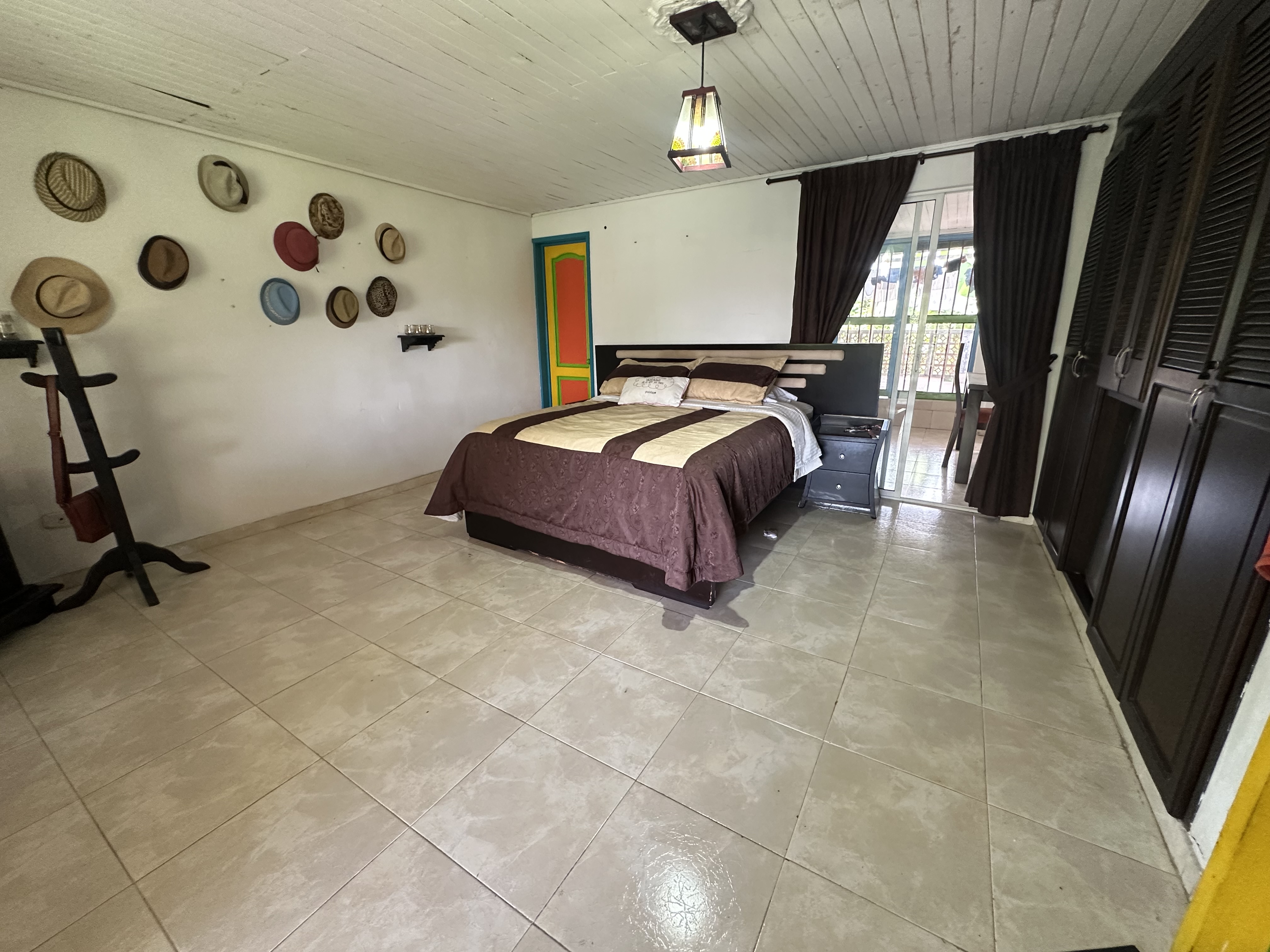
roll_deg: -0.6
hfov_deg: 102.1
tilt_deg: -15.8
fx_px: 514
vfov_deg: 85.7
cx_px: 635
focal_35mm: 14
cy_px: 476
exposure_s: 1/74
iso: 320
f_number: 2.2
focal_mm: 2.22
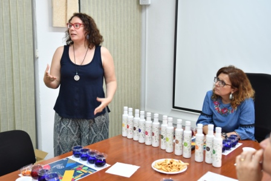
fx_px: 294
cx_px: 136
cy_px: 90
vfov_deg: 34.2
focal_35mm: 39
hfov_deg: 49.5
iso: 640
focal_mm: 26
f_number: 2.8
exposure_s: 1/80
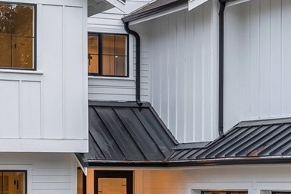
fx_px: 1252
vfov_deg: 8.8
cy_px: 141
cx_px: 291
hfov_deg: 13.1
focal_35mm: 155
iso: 160
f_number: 4.5
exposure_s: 1/60
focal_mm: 35
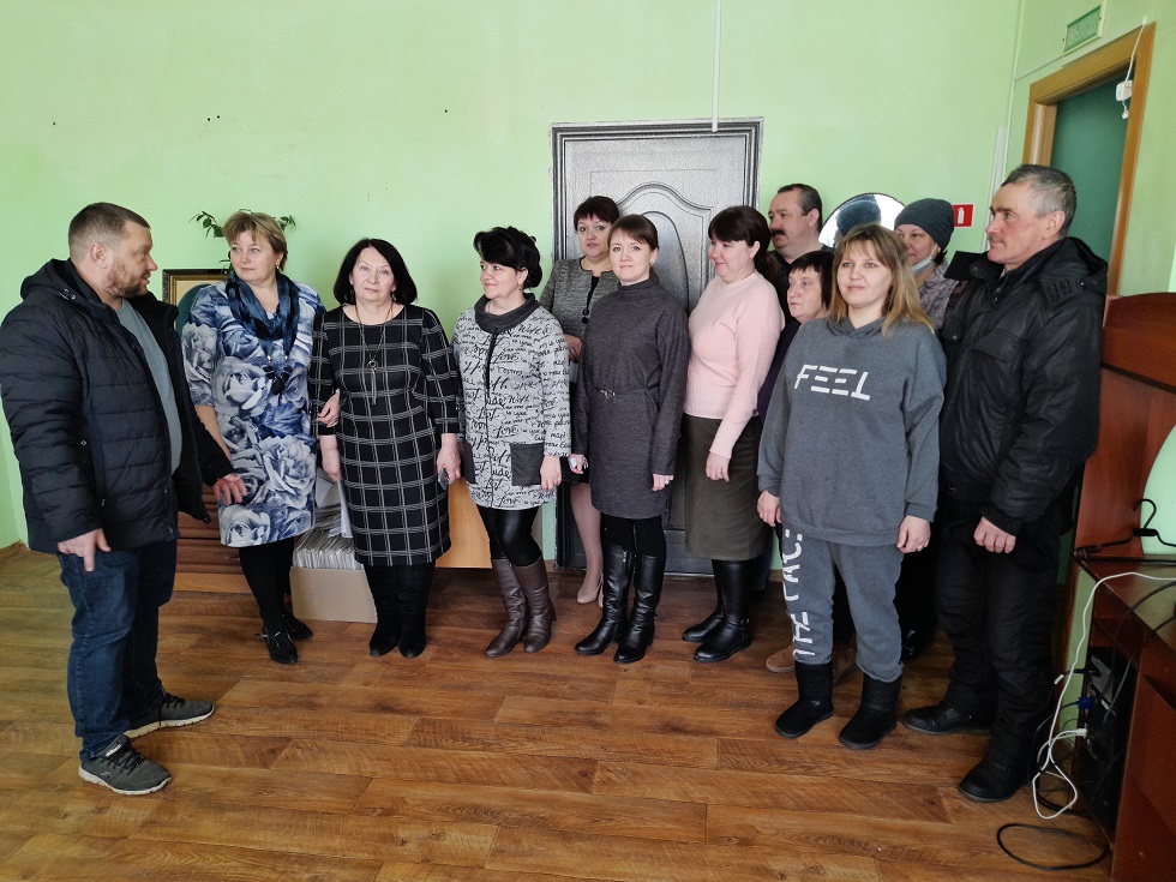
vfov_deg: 54.9
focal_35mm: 25
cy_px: 441
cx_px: 588
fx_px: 849
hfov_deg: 69.4
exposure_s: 1/50
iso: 40
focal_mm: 4.6
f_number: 2
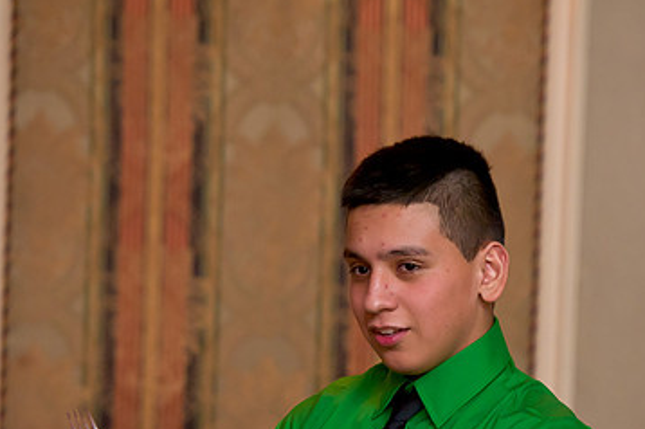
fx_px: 4636
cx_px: 386
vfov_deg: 5.3
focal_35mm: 259
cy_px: 324
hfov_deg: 8.0
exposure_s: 1/125
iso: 3200
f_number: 3.2
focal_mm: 160
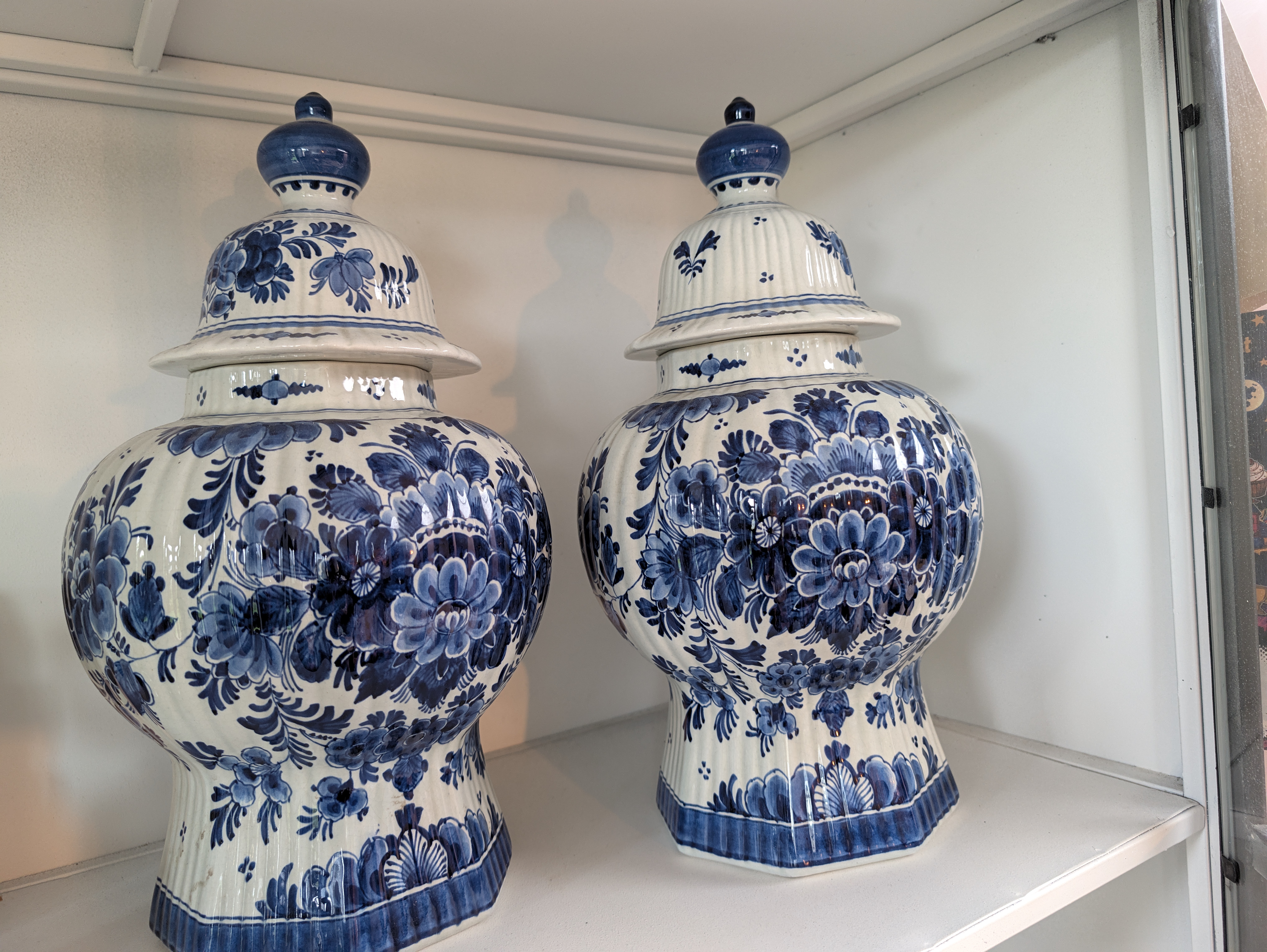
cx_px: 634
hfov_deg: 71.6
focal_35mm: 24
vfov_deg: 56.9
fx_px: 879
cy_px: 476
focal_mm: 6.9
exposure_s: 1/82.3
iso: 256
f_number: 1.68
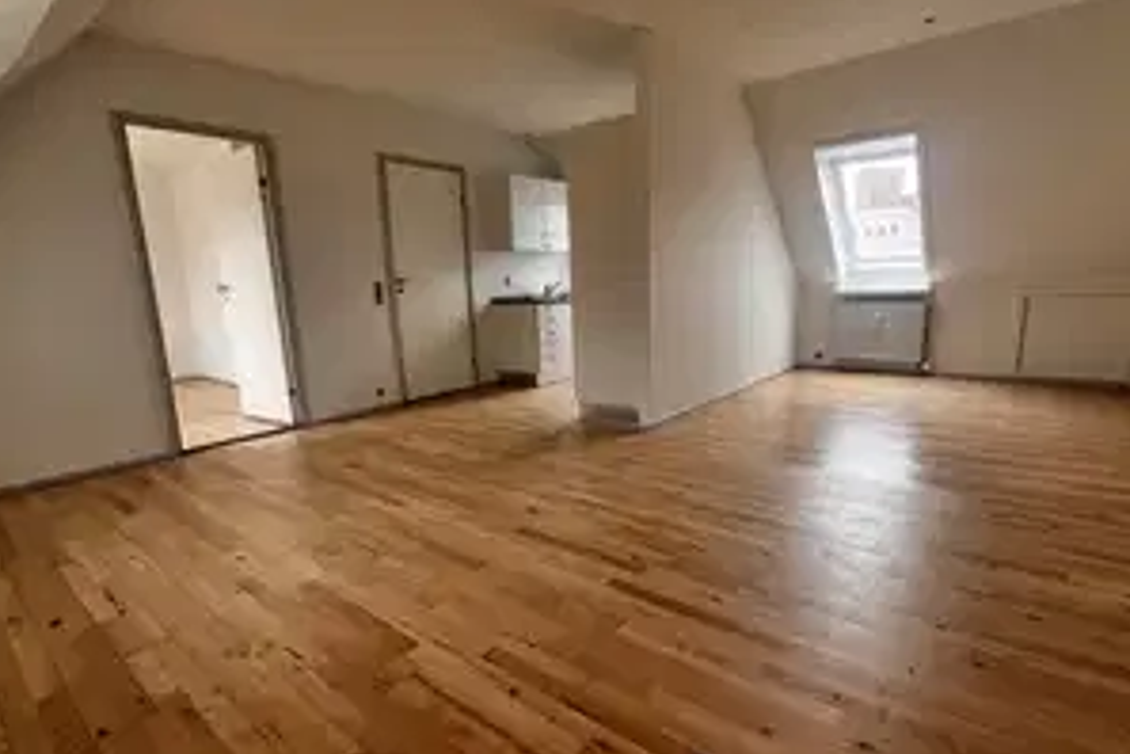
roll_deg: +2.2
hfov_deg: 93.3
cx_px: 565
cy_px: 404
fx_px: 534
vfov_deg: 70.3
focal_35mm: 17
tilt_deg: -13.2
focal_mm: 1.57
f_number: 1.8
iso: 40
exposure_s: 1/99
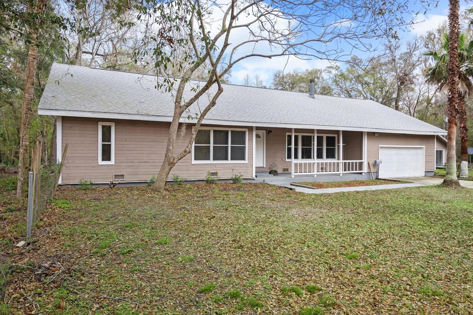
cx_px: 233
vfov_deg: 57.2
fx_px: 289
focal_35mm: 22
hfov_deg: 78.6
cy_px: 156
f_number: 8
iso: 320
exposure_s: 1/80
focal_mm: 19
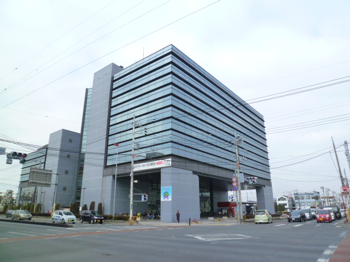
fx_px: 243
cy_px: 131
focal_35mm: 24
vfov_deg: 56.8
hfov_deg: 71.6
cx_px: 175
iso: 125
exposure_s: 1/320
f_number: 4
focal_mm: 4.3
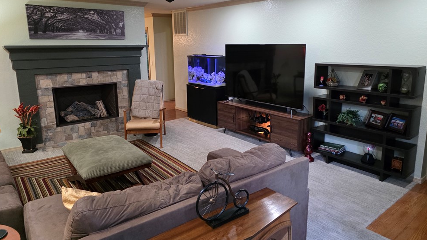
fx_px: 294
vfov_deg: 44.2
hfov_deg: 71.9
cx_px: 217
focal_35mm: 26
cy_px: 97
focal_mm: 6.3
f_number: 1.7
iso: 1250
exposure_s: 1/120
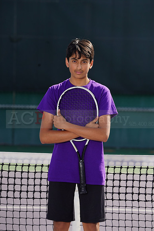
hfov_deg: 4.8
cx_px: 77
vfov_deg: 7.2
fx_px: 1847
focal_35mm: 288
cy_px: 116
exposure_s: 1/250
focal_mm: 288
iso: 100
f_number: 8
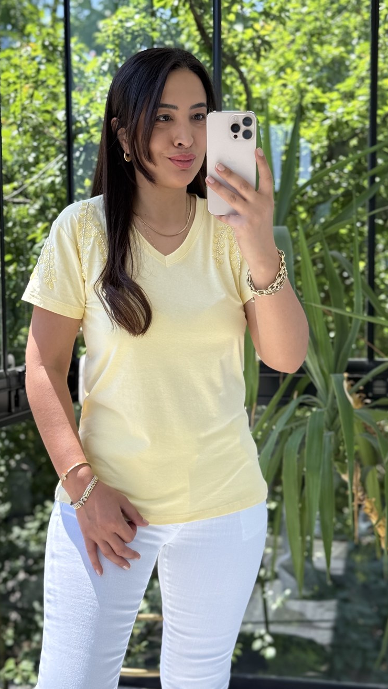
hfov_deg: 22.6
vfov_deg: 39.2
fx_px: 969
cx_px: 202
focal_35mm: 53
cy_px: 341
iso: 80
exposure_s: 1/368
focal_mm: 6.76
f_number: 1.78
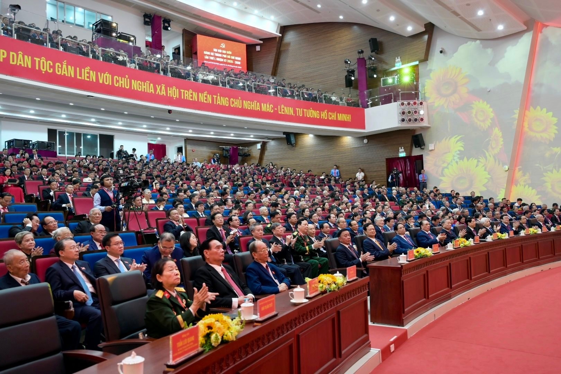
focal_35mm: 30
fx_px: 475
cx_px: 280
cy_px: 187
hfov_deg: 61.1
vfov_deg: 43.0
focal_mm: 30.5
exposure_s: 1/60
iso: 800
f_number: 4
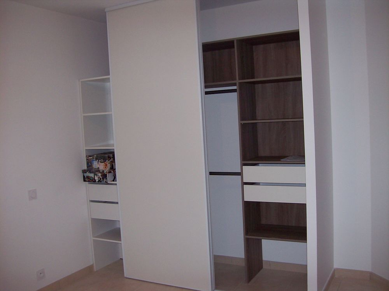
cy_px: 146
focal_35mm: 36
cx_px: 194
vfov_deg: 39.6
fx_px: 404
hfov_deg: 51.4
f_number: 2.7
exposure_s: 1/64
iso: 80
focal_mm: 6
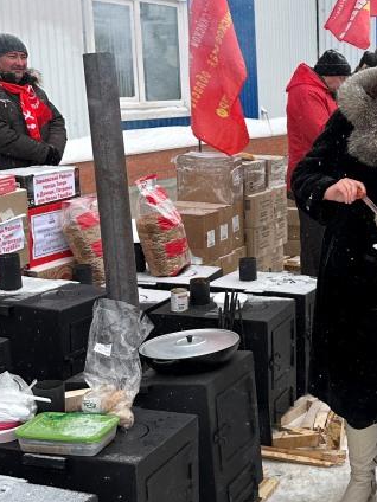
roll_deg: +0.2
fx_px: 842
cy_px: 200
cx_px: 404
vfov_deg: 33.1
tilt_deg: -7.3
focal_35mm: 58
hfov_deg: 23.8
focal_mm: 6.86
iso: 80
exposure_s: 1/529
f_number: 1.78
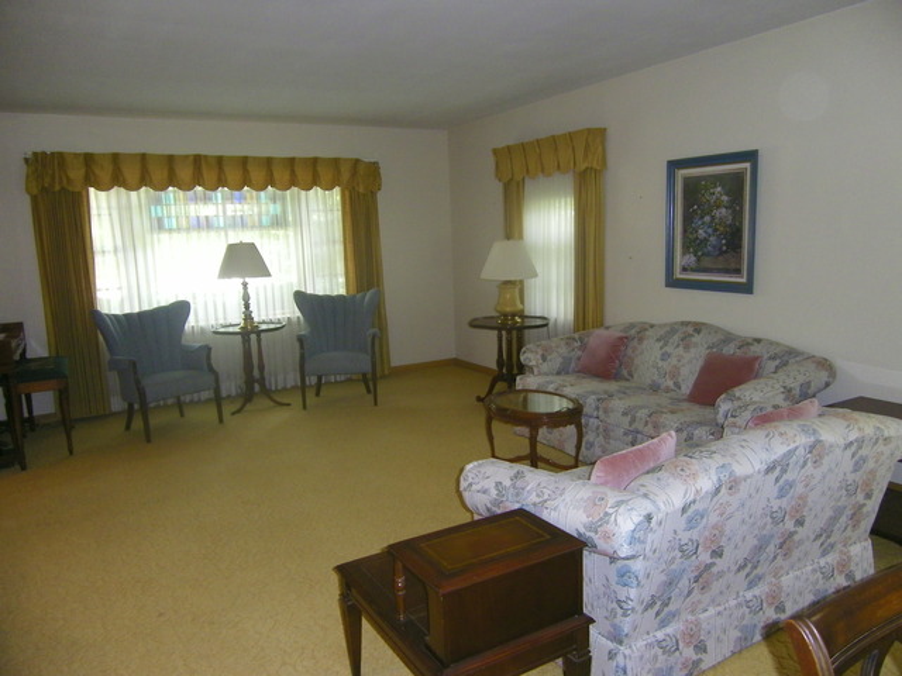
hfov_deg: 63.4
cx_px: 451
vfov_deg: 49.7
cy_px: 338
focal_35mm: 28
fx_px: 730
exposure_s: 1/30
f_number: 2.6
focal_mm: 4.9
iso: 200
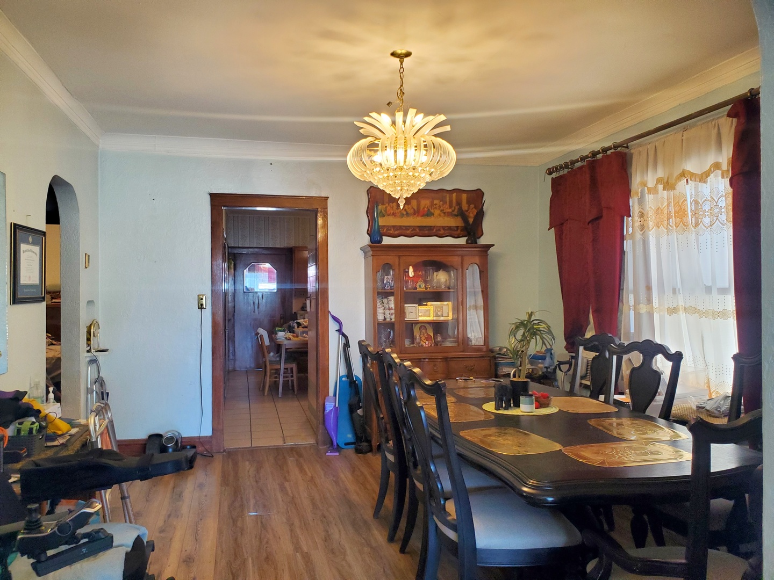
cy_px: 290
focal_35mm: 26
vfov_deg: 53.1
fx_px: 581
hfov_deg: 67.3
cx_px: 387
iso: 250
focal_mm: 4.3
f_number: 2.4
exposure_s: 1/40
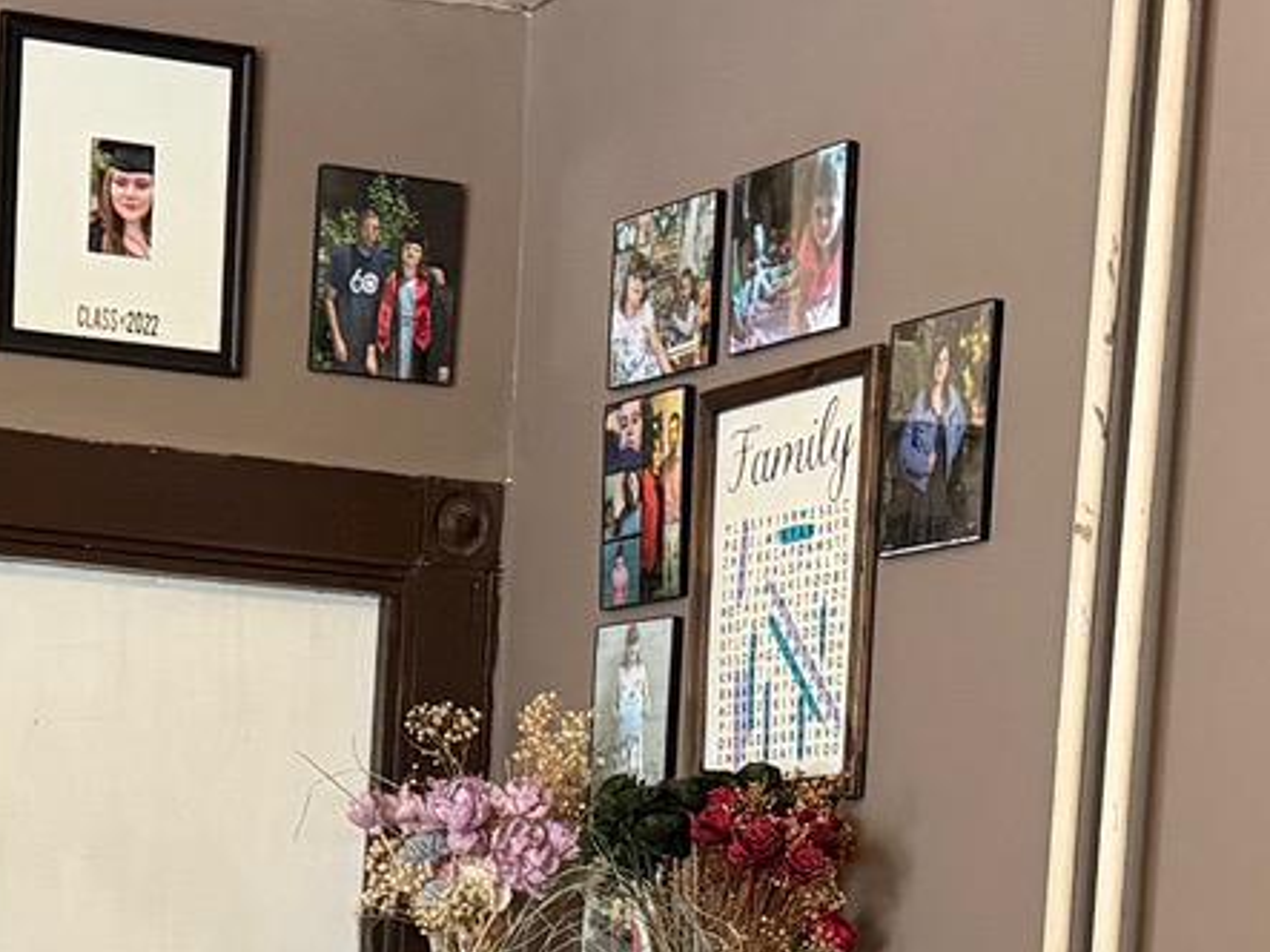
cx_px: 241
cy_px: 1462
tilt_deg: -5.0
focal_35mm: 111
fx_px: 4071
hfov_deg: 17.6
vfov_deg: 12.6
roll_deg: -3.1
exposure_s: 1/60
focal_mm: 6.76
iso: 500
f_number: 1.78
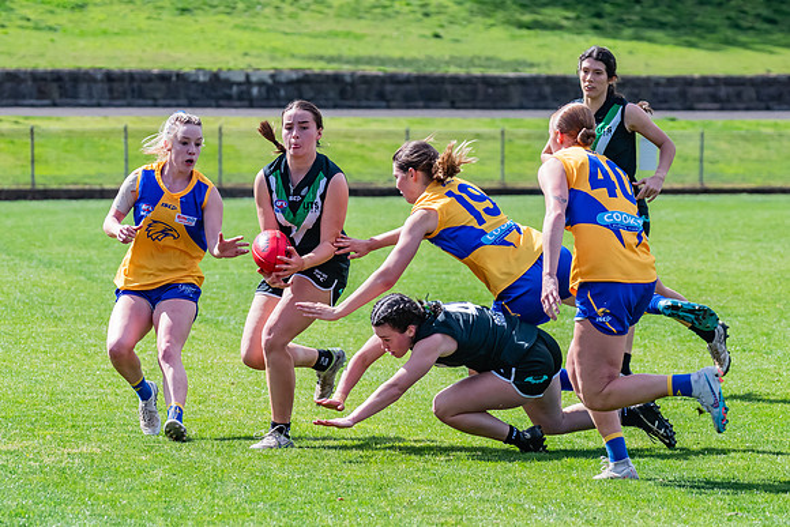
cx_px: 342
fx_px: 7278
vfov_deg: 4.1
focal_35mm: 332
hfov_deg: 6.2
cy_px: 279
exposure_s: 1/1600
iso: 800
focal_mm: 210
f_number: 8
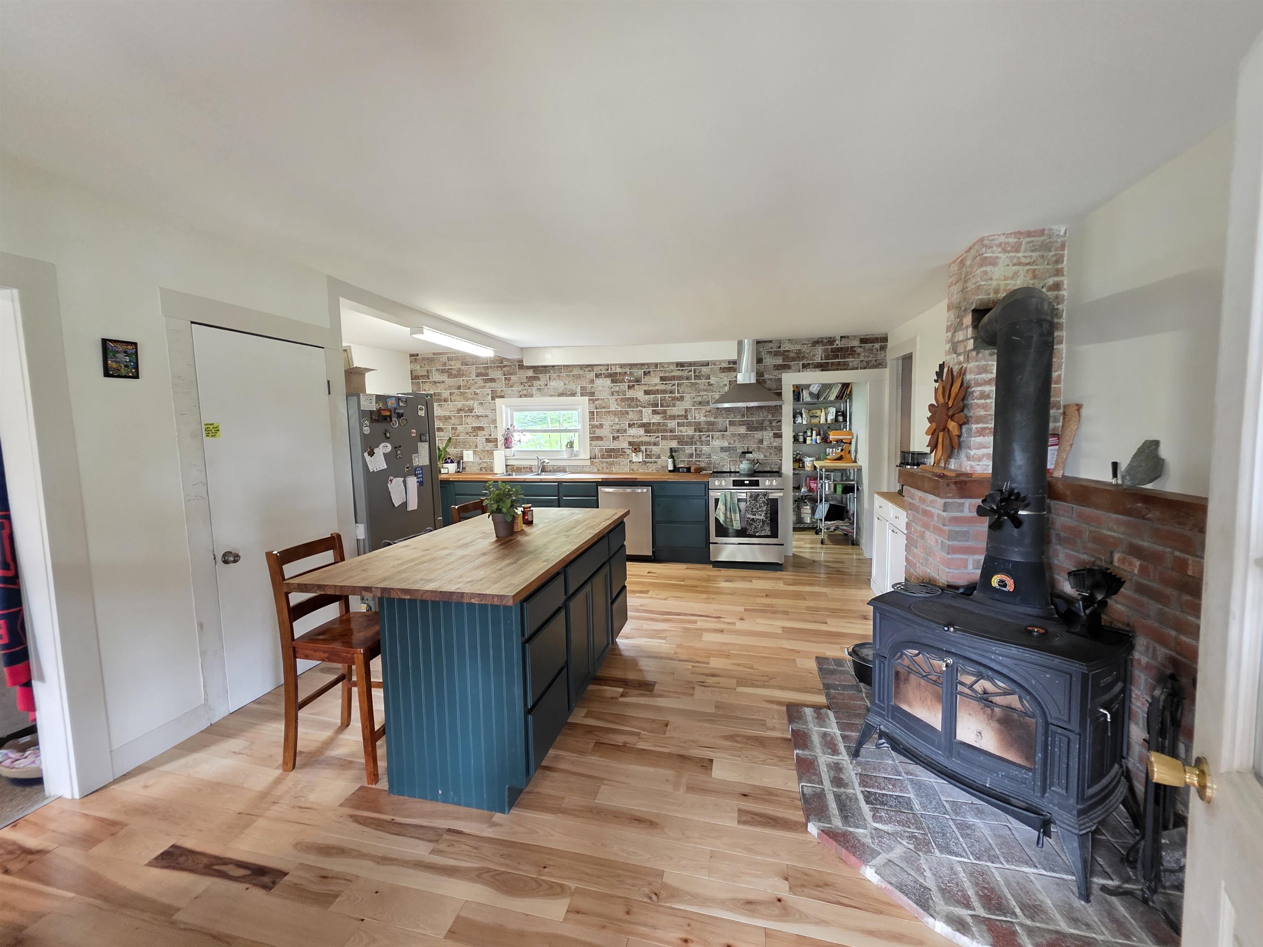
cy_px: 474
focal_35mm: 13
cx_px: 632
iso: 800
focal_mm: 2.2
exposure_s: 1/60
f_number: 1.9
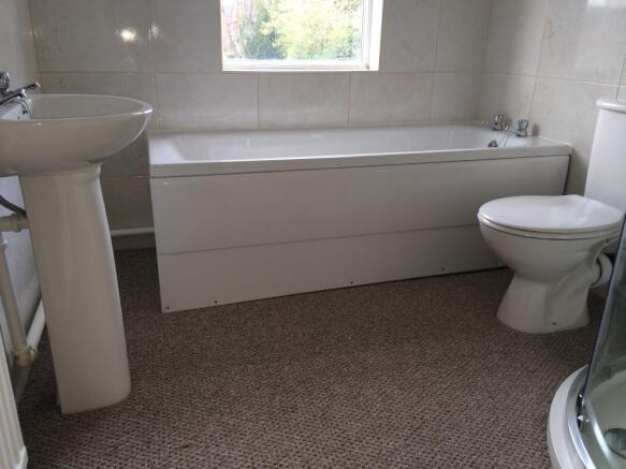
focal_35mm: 30
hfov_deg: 60.0
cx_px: 313
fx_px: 542
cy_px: 234
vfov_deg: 46.8
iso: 40
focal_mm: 4.12
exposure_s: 1/30
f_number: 2.2
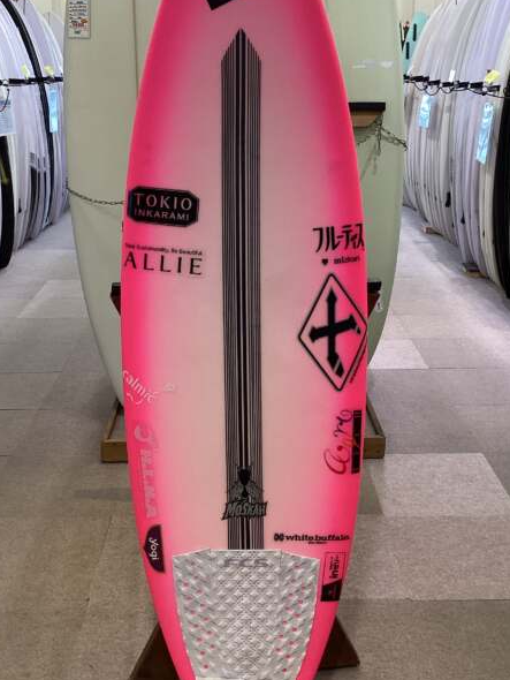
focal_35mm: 42
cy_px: 281
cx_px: 242
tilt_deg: -15.0
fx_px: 824
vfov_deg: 44.6
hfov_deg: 34.4
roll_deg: +1.2
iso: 80
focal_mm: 3.3
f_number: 2.4
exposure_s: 1/50
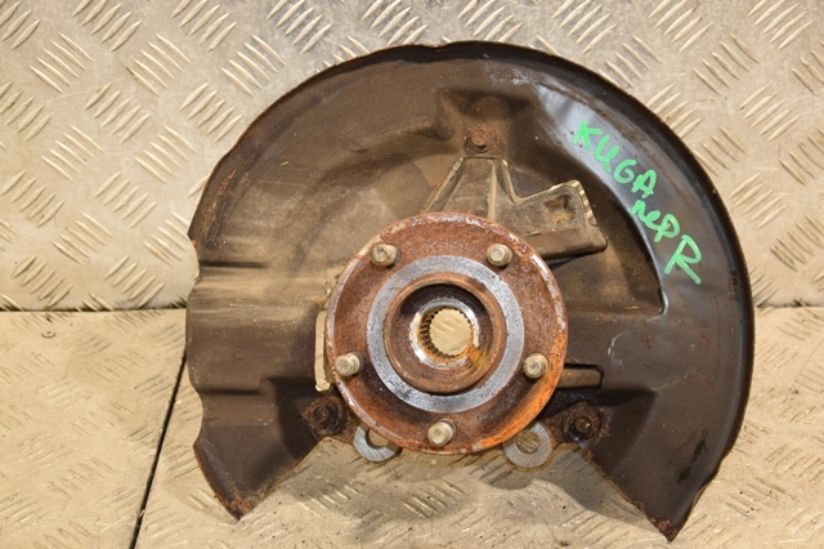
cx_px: 412
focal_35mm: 75
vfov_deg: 18.2
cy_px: 274
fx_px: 1716
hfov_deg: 27.0
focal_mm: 50
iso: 800
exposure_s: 1/125
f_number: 5
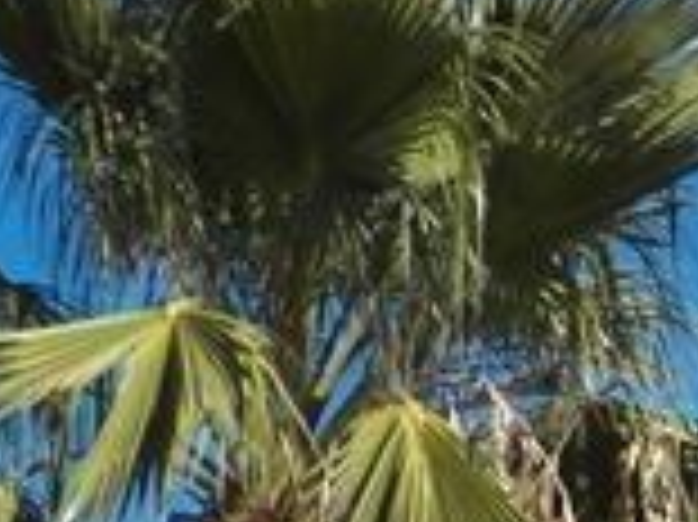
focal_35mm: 226
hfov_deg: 7.7
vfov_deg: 6.1
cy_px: 1480
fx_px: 4554
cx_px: 2094
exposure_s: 1/1250
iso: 125
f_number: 4.5
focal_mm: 6.3
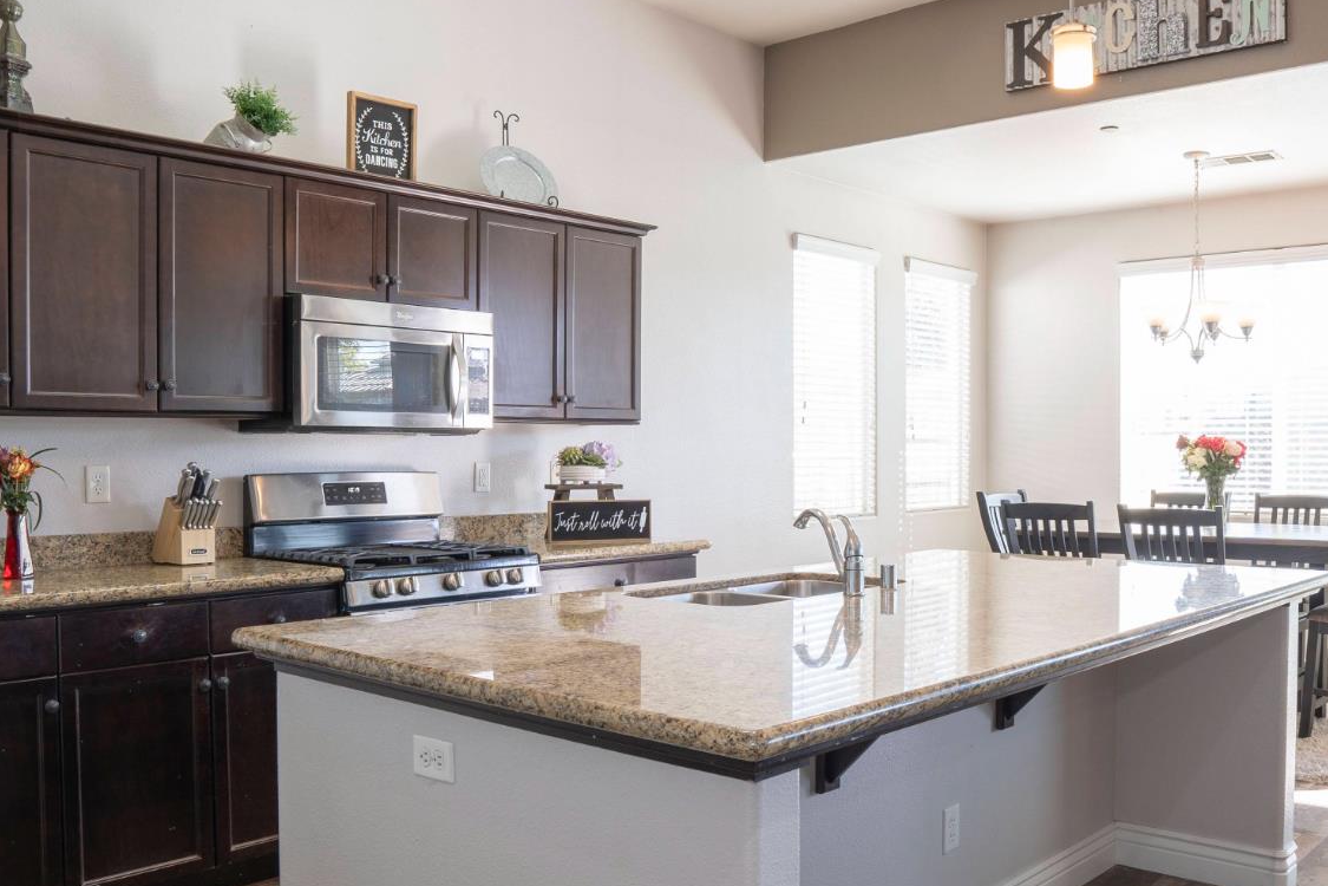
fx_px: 1180
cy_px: 483
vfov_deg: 41.1
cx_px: 789
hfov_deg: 58.3
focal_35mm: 32
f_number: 11
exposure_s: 1/2.5
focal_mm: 16
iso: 100
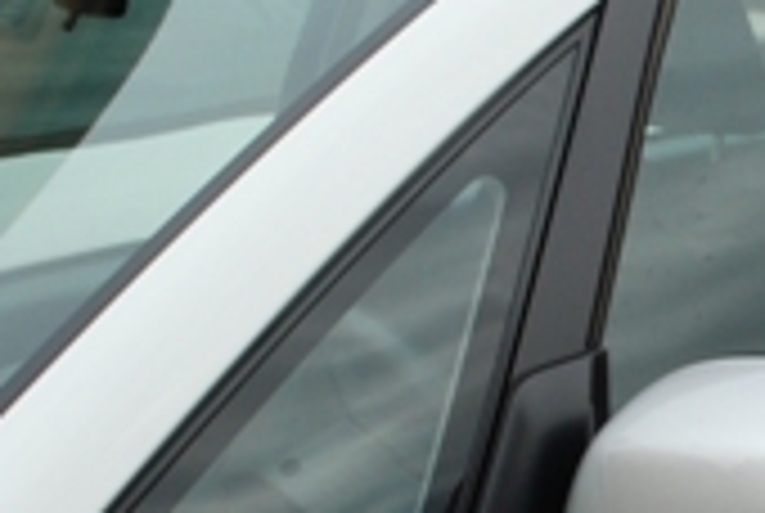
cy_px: 405
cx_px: 958
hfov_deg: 11.5
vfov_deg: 7.9
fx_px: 3723
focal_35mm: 175
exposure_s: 1/250
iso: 400
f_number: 8
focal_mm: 31
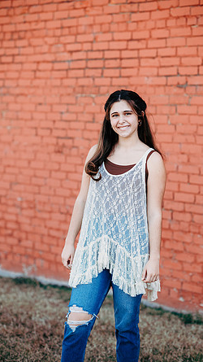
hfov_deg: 13.4
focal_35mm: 90
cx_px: 111
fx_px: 862
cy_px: 182
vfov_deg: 23.7
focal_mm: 85
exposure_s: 1/400
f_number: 2.2
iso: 100
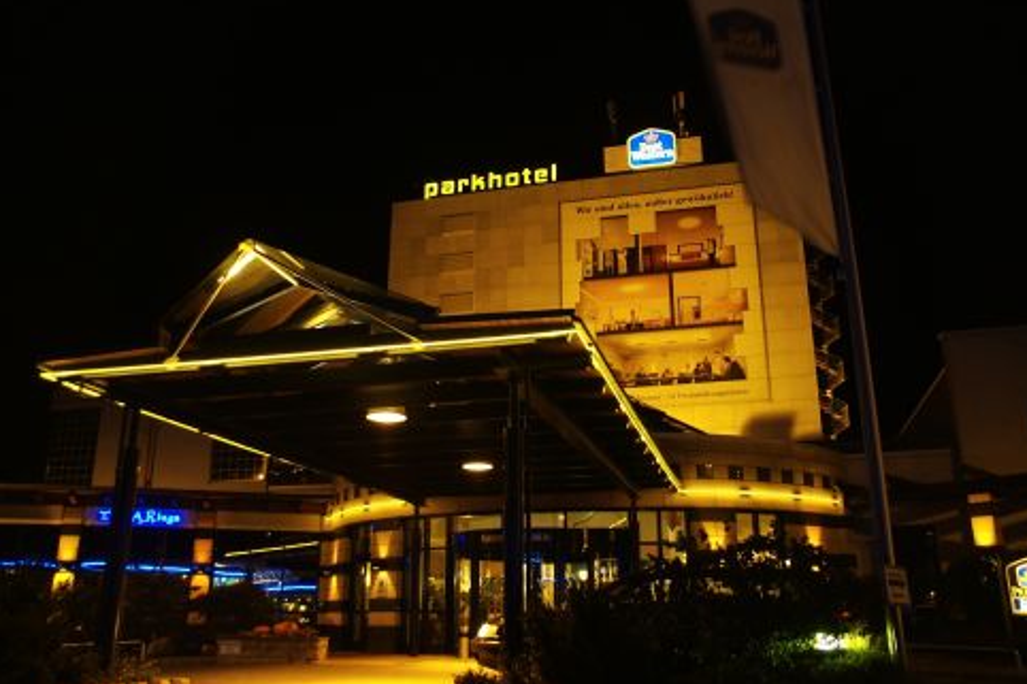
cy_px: 344
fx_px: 798
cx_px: 528
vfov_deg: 46.4
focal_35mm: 28
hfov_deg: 65.5
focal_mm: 18
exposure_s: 1
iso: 200
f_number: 3.5
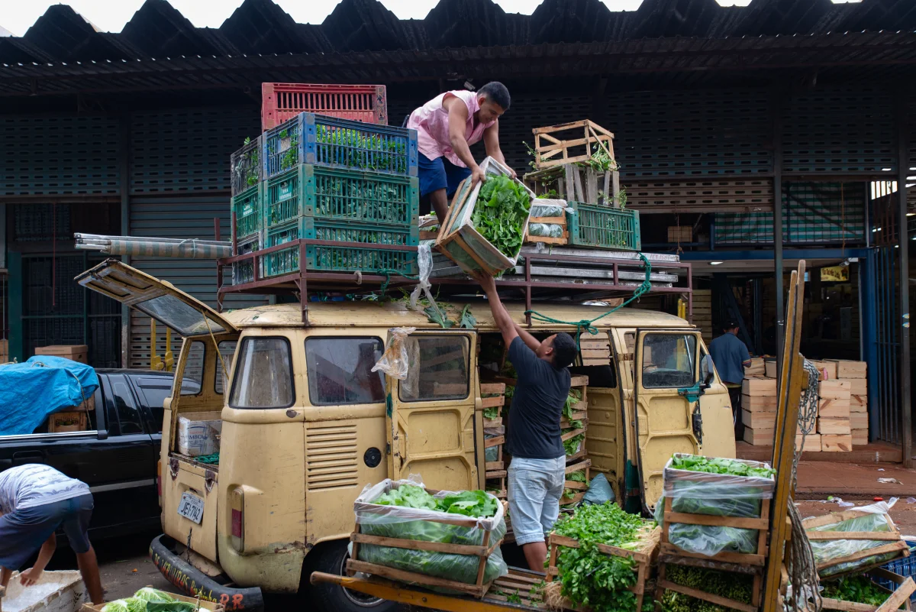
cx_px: 458
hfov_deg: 55.8
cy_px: 306
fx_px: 865
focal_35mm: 34
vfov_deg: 38.9
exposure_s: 1/100
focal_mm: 34
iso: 400
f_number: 4
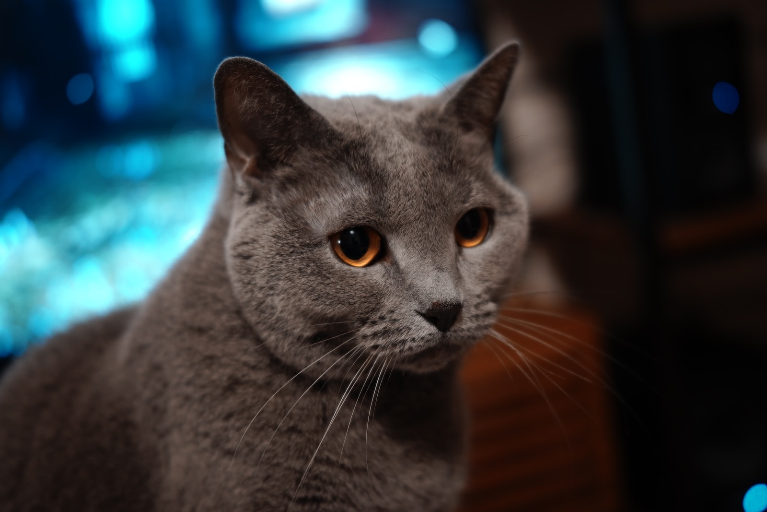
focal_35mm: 45
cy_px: 256
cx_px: 384
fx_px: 959
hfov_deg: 43.6
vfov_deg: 29.9
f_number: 2.8
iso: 1600
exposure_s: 1/50
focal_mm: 45
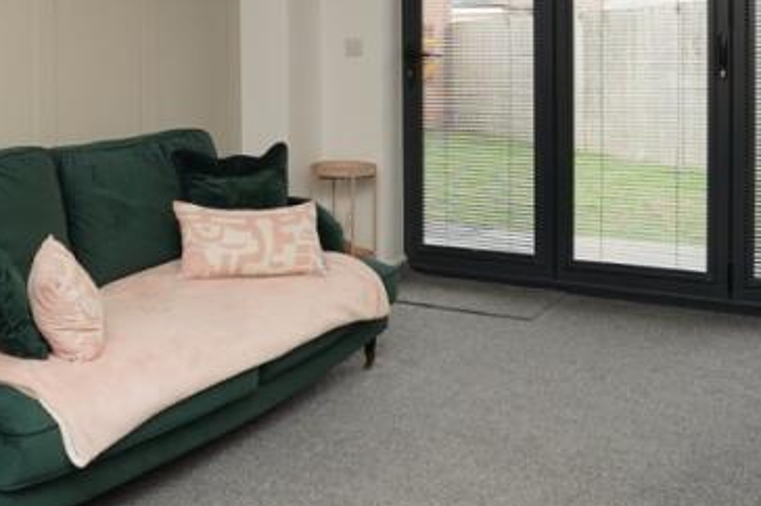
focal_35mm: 45
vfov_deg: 28.9
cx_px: 192
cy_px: 75
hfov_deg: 42.3
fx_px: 950
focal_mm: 16
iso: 400
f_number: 8
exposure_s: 1/50
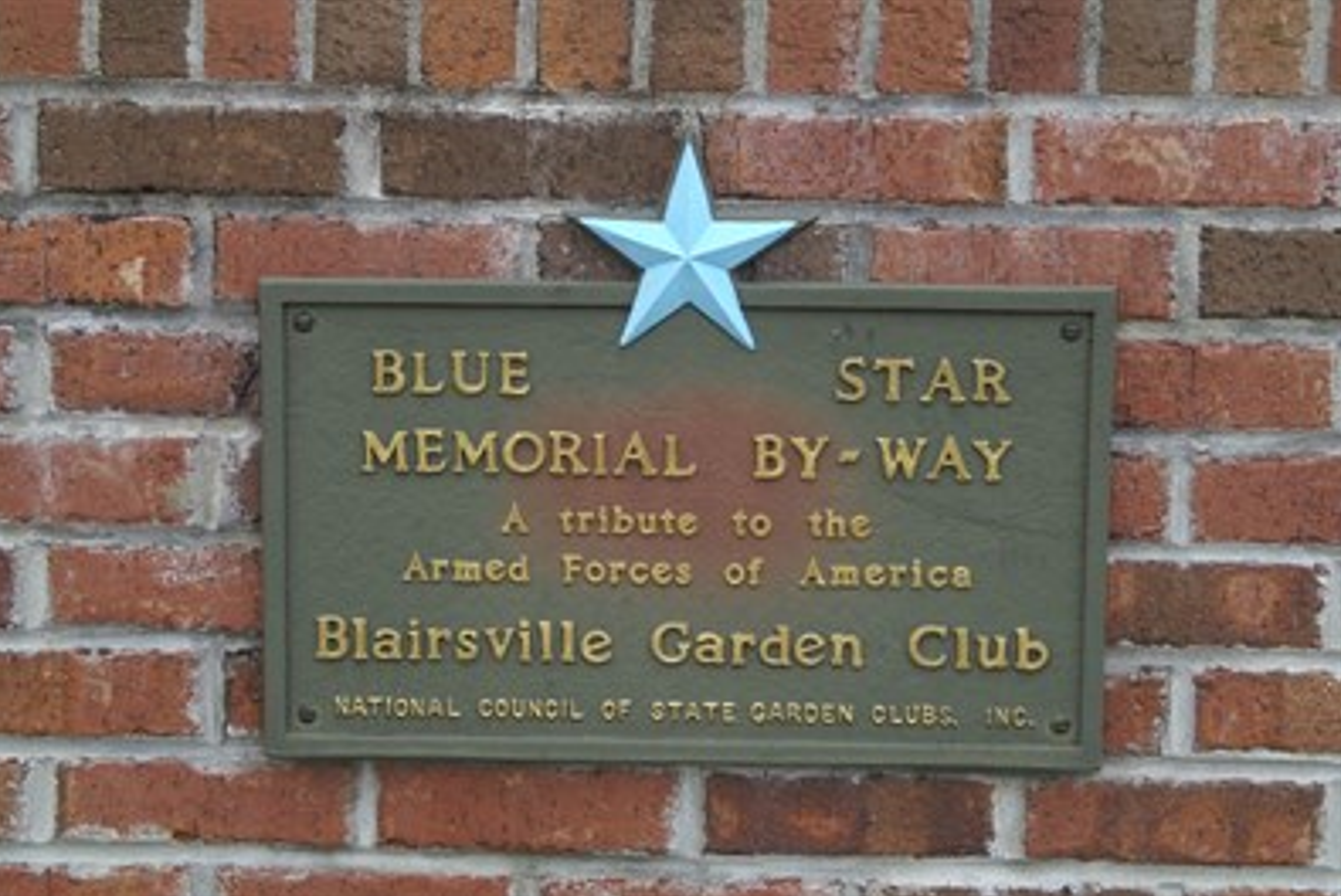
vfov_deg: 15.1
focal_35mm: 91
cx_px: 665
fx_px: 3392
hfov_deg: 22.4
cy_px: 448
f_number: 6.3
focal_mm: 60
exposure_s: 1/200
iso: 125
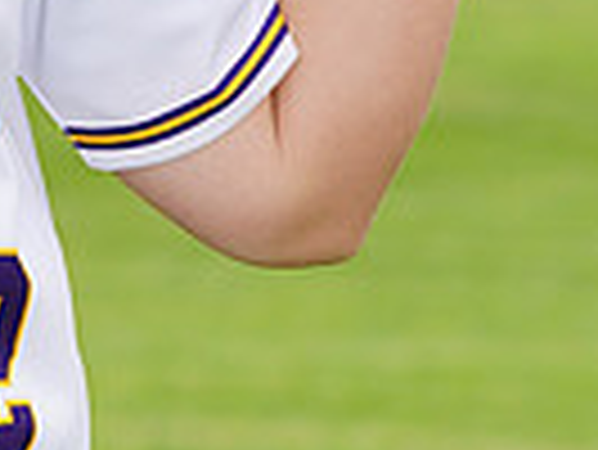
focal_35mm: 819
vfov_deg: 1.8
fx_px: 14161
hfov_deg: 2.4
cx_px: -477
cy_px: -349
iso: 200
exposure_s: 1/250
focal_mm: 196
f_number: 9
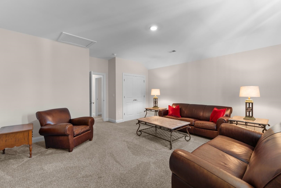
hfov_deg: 100.4
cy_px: 94
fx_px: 117
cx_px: 140
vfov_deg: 77.3
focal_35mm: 15
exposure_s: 1/5
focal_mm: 10
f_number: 4.5
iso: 100
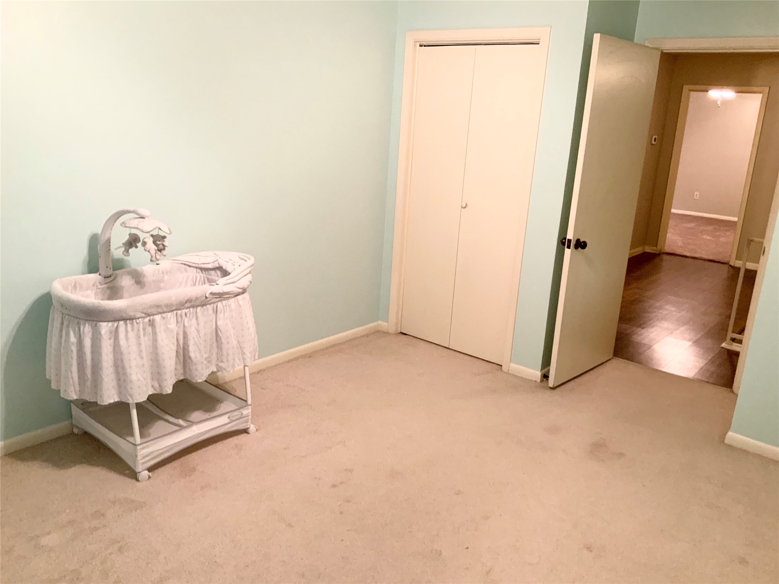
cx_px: 390
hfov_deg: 61.7
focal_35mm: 29
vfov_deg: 48.2
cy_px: 292
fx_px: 653
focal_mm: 3
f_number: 1.8
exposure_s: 1/60
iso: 250
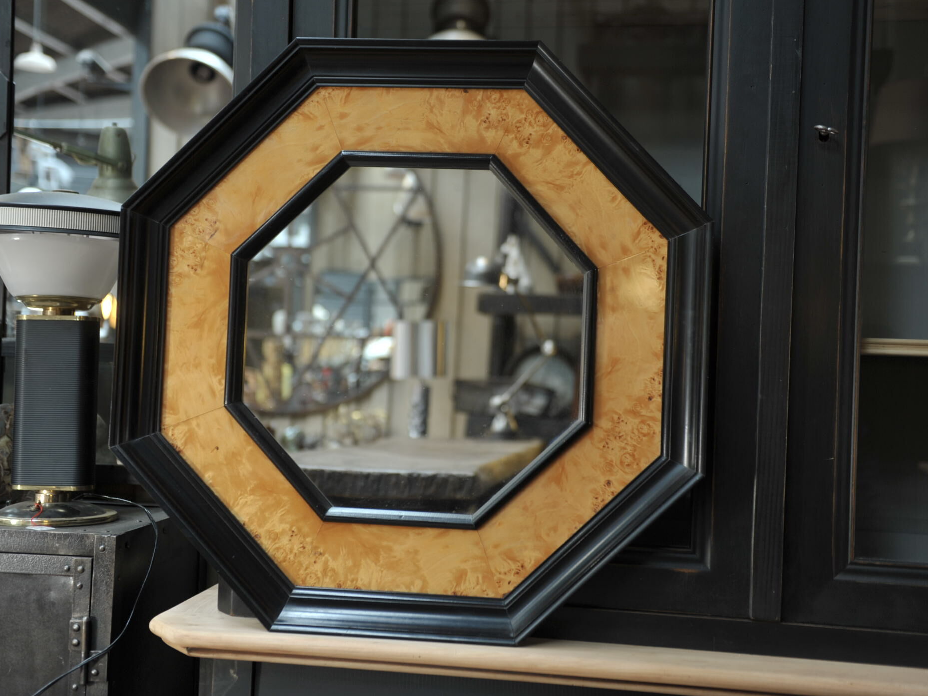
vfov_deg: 32.9
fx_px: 1179
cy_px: 344
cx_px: 476
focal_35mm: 44
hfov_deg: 42.9
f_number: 2.8
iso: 250
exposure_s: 1/50
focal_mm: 40
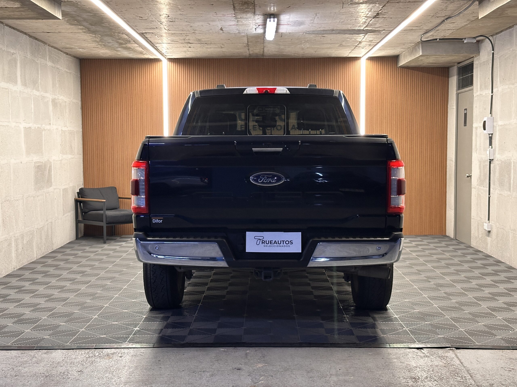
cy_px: 194
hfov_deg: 39.7
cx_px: 258
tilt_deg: -3.4
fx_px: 717
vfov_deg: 30.3
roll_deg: +0.4
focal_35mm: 48
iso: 320
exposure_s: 1/33
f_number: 1.78
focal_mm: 6.86
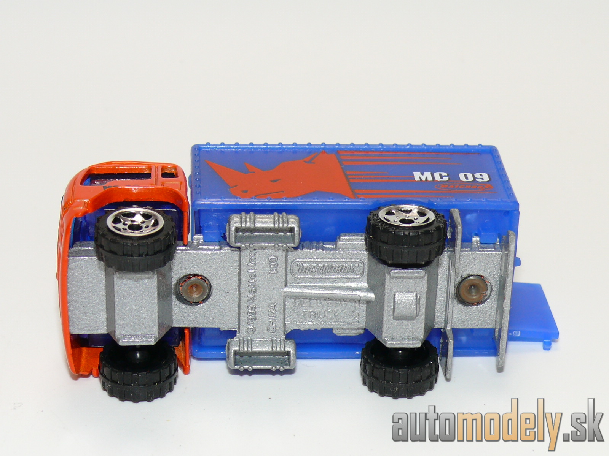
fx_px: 1636
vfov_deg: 15.9
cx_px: 304
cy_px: 228
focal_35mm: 93
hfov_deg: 21.1
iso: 100
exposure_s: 1/30
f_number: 4
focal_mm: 12.8
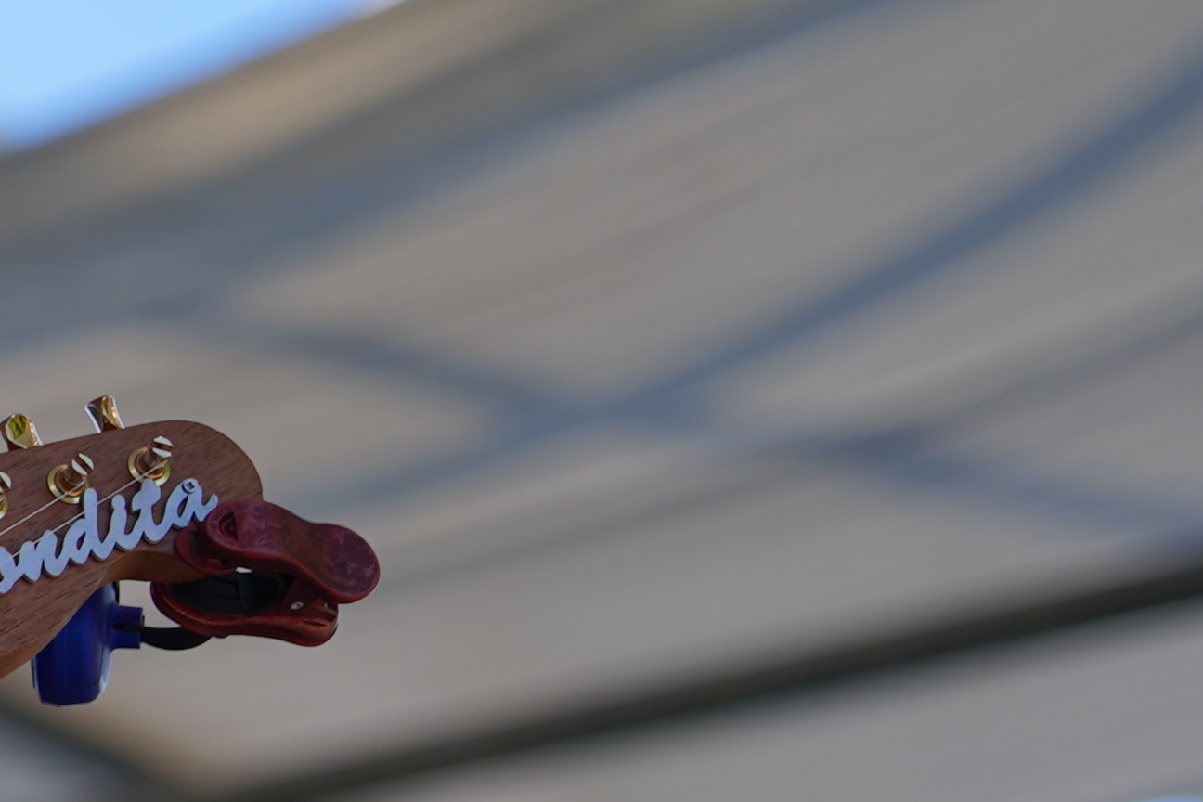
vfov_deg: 2.8
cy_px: 834
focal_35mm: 486
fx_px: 16239
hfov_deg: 4.2
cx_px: -1534
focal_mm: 105
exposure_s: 1/320
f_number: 4.5
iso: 100
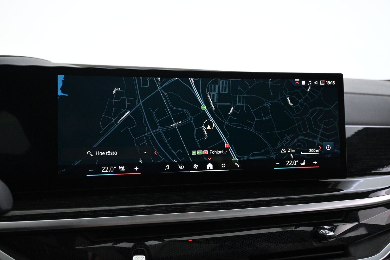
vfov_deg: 42.6
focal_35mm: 31
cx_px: 195
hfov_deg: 60.7
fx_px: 333
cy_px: 130
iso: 4000
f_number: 3.8
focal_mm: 20.5
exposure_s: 1/30
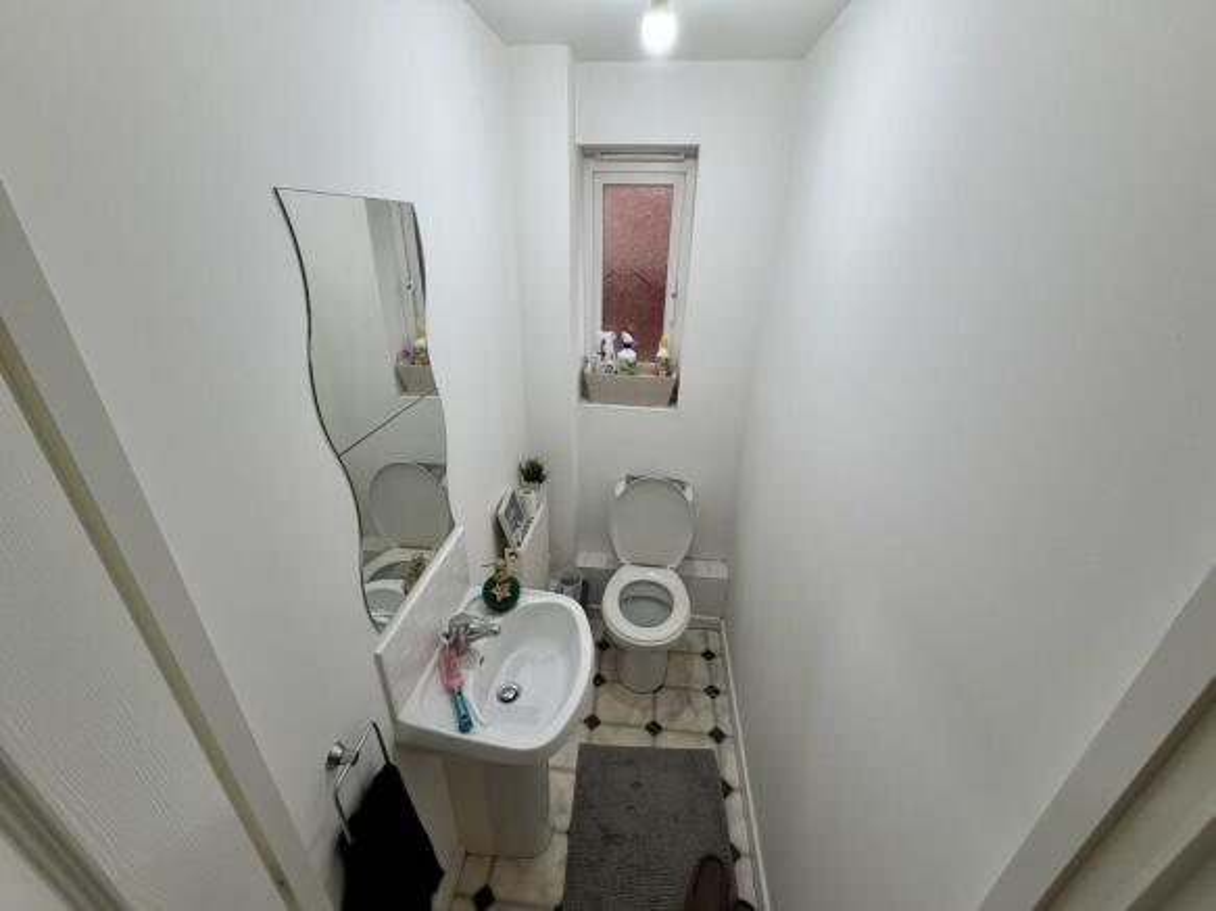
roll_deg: -0.4
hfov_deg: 102.1
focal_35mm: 14
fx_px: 492
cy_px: 456
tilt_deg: -25.1
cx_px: 608
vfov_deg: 85.7
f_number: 2.2
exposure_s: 1/121
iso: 80
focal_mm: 2.22
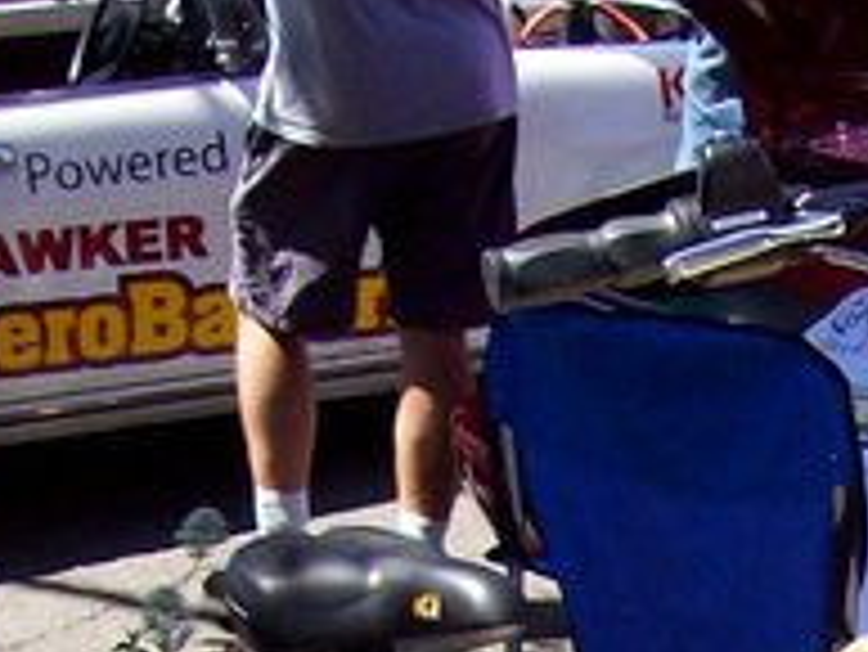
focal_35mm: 149
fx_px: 3739
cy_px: 1329
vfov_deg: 9.3
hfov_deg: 12.9
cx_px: 1088
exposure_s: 1/775
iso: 80
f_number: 2.7
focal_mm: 6
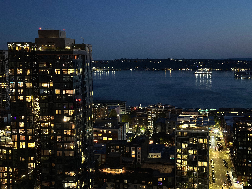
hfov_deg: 39.7
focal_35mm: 48
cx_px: 126
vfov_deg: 30.3
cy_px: 94
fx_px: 349
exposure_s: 1/15
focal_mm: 6.86
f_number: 1.78
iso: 1000
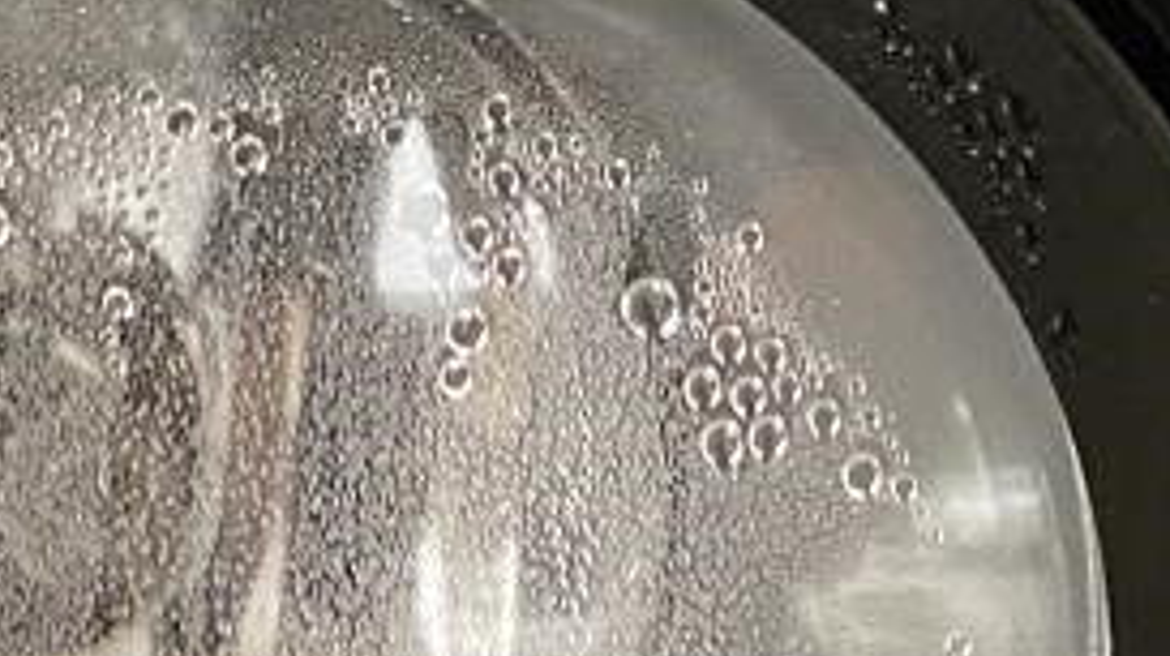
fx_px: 4123
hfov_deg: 16.0
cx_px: 1011
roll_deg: -5.9
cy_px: 1269
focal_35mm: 133
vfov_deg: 8.6
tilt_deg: -18.1
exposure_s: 1/60
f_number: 1.8
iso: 320
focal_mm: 4.25
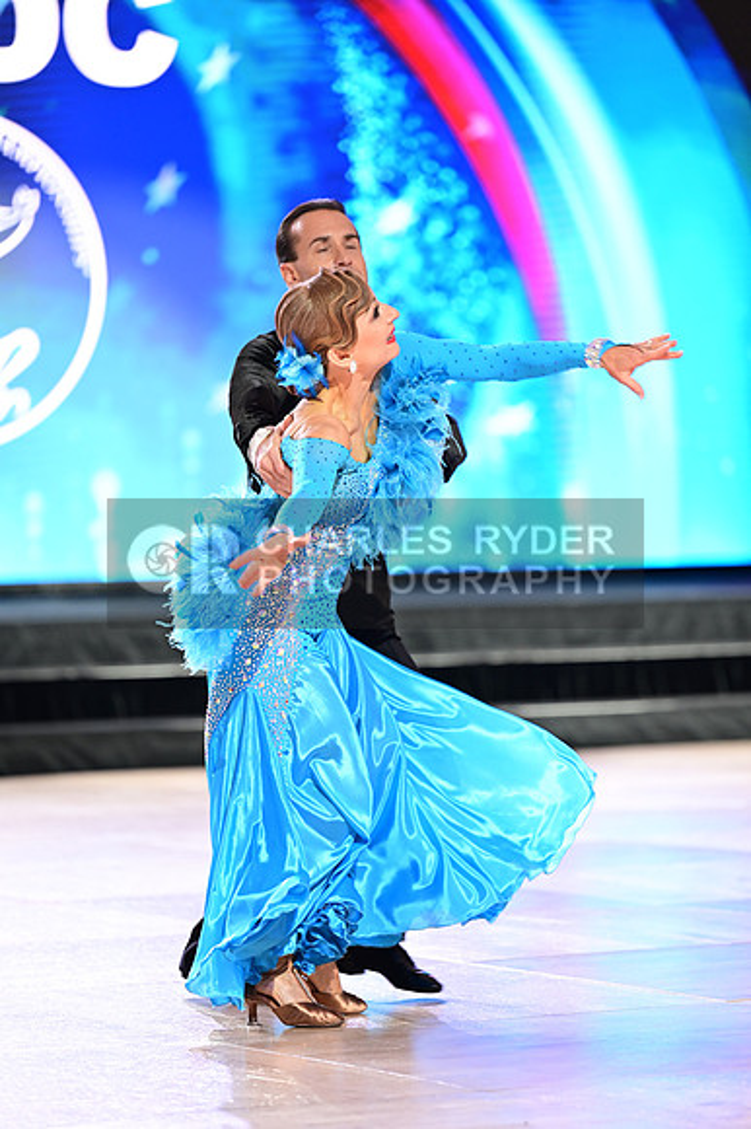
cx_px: 376
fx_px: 5012
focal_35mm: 160
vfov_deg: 12.8
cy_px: 564
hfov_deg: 8.6
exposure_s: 1/320
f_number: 2.8
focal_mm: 160
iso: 2000
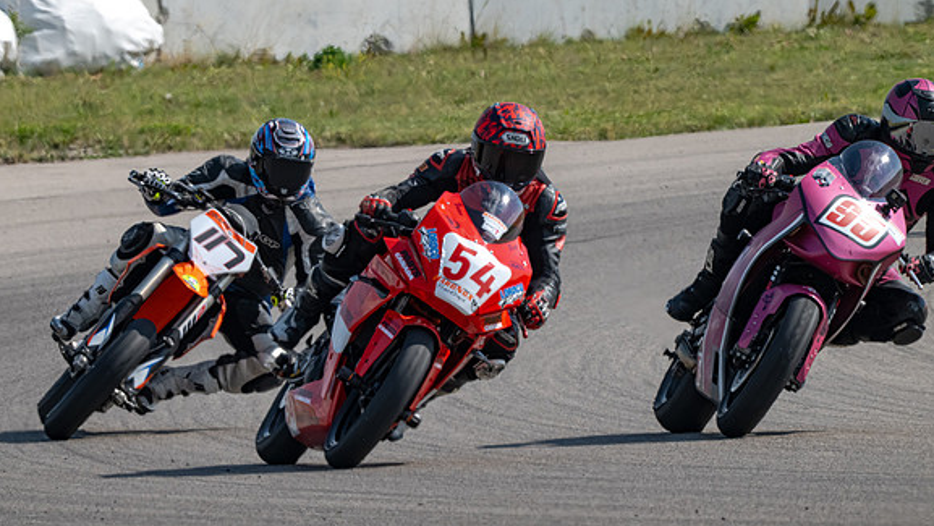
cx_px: 383
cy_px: 342
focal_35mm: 746
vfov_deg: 1.6
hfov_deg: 2.9
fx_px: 18481
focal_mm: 600
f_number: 16
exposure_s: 1/1250
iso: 1250
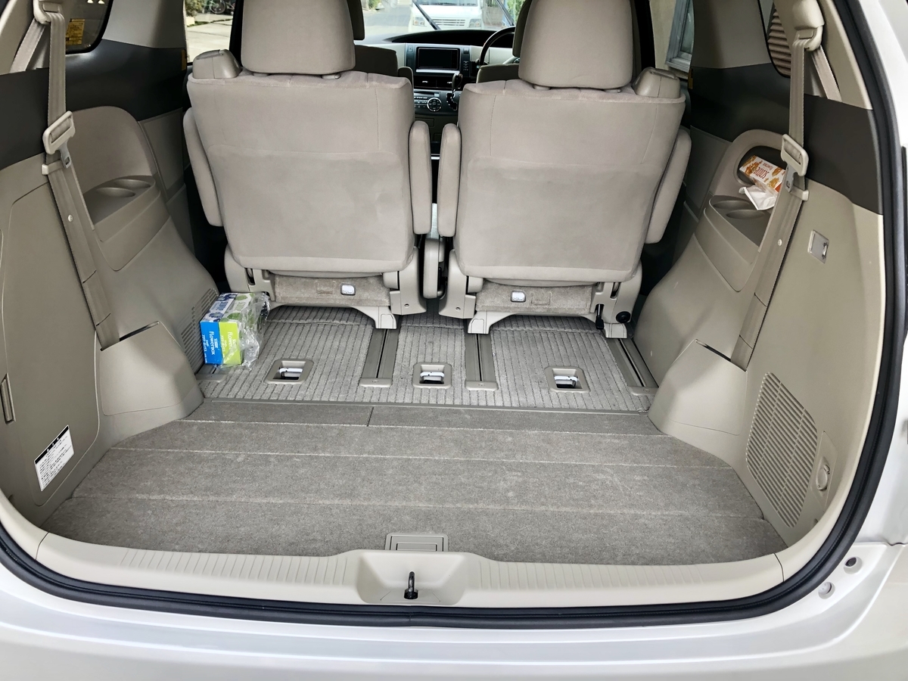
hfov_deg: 63.4
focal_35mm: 28
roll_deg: -2.9
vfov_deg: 49.7
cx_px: 454
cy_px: 340
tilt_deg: -26.2
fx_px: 734
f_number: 1.8
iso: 32
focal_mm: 3.99
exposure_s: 1/120
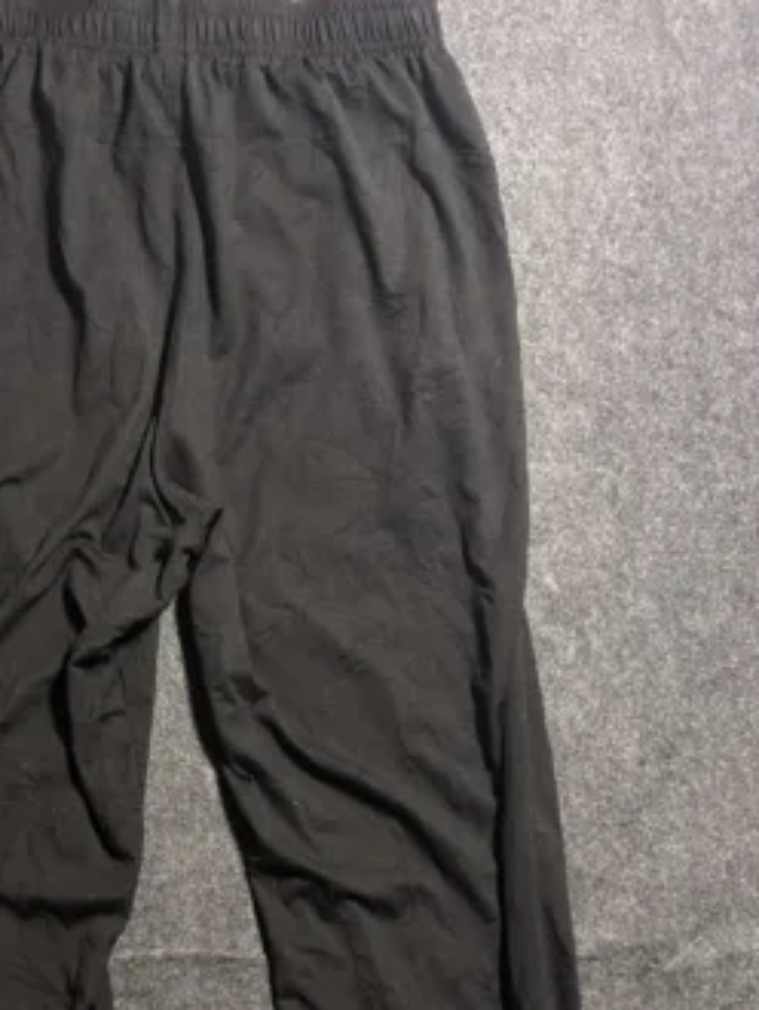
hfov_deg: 33.6
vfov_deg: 43.1
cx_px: 174
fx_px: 1226
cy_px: 779
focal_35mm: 42
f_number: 1.5
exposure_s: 1/50
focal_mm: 5.7
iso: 400
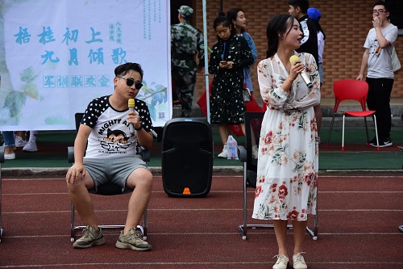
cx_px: 202
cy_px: 134
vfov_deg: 9.6
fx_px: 1595
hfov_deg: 14.4
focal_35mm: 142
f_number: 5.6
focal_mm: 95
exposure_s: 1/320
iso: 1250
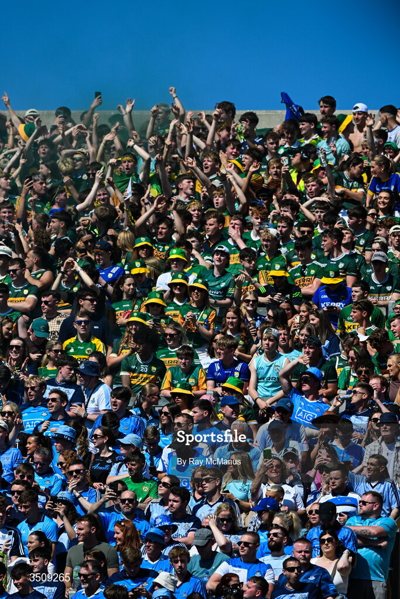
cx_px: 200
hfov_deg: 3.4
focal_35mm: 400
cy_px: 300
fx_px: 6664
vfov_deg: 5.2
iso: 200
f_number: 5.6
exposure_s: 1/2000
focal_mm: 400
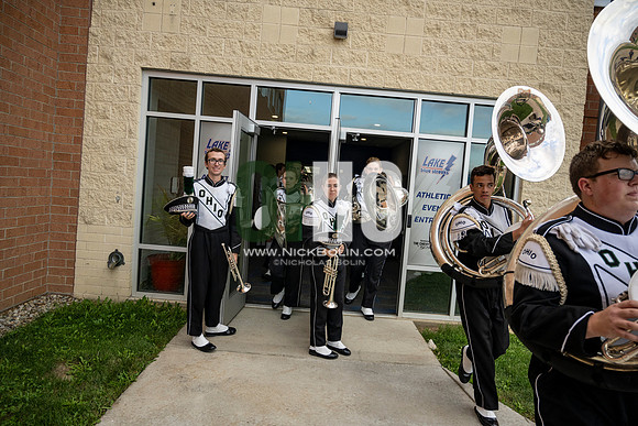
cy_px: 213
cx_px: 319
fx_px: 425
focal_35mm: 24
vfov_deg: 53.2
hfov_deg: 73.7
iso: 400
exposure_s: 1/800
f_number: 4
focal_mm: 24
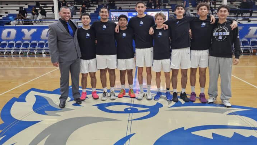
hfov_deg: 69.8
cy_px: 65
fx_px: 184
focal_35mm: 27
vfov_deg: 42.8
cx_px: 138
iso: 400
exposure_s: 1/120
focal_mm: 6.3
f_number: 1.7
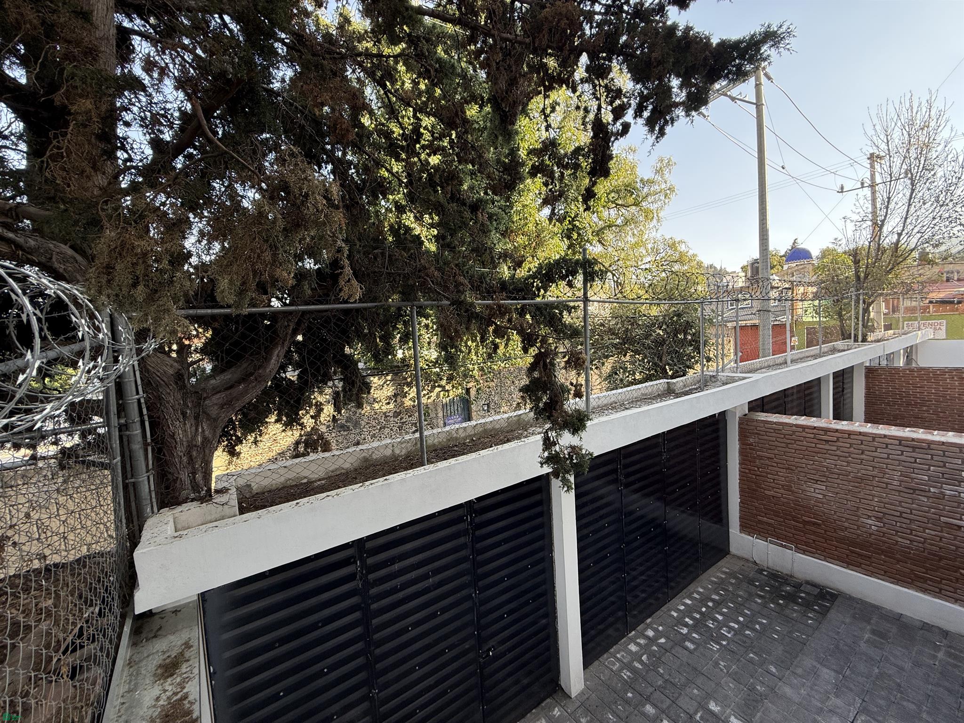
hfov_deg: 102.1
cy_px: 362
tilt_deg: -3.7
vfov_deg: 85.7
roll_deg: +3.9
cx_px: 482
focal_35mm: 14
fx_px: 390
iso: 64
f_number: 2.2
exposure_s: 1/125
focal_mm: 2.22
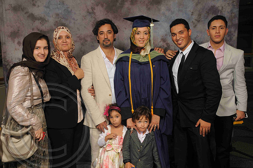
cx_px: 126
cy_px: 84
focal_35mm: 39
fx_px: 274
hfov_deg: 49.6
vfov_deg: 34.1
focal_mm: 26
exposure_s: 1/125
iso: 250
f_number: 5.6
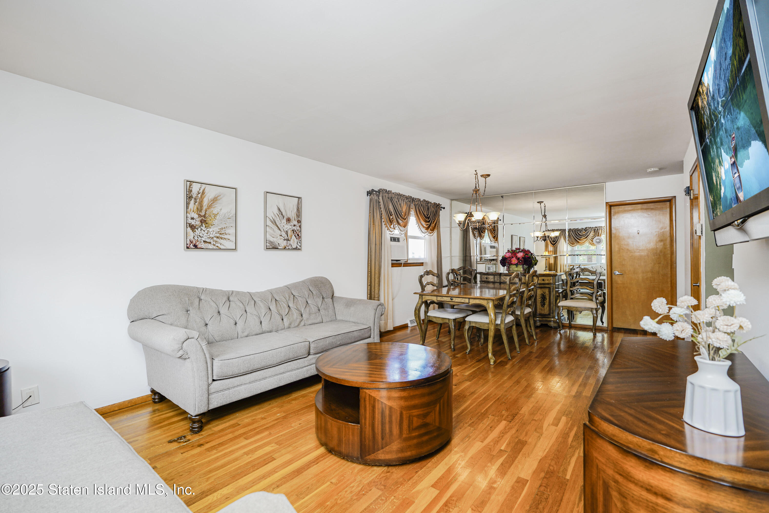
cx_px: 384
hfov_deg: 96.7
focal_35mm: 16
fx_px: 342
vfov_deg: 73.7
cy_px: 256
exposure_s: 1/30
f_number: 4
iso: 125
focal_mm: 16
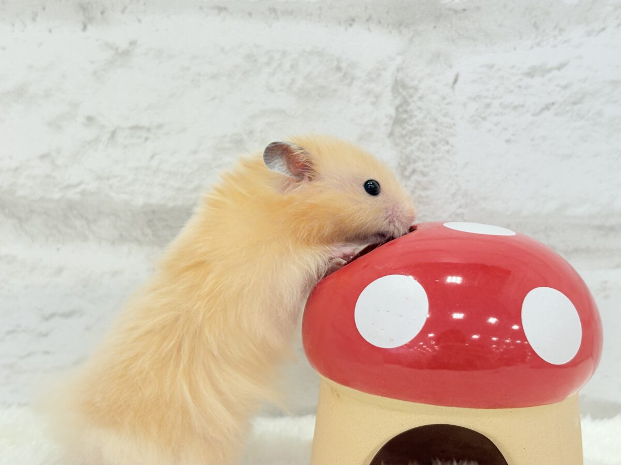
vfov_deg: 28.0
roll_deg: +0.4
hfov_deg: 36.8
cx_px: 310
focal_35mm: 52
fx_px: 933
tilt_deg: -7.6
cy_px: 232
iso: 80
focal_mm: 5.96
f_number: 1.6
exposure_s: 1/100
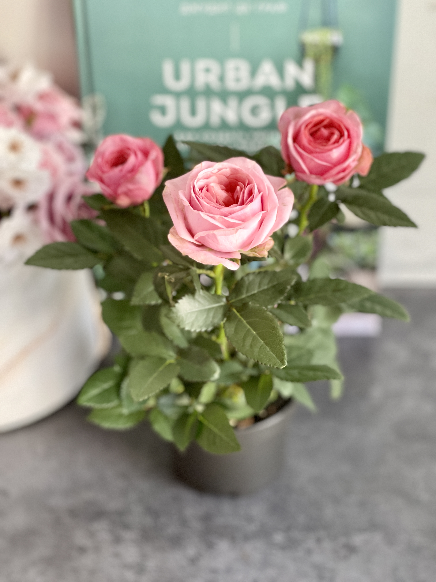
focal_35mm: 64
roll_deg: +1.8
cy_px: 291
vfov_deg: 30.3
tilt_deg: -38.5
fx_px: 1075
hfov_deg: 22.9
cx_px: 218
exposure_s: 1/40
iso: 320
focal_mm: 7.5
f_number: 2.2
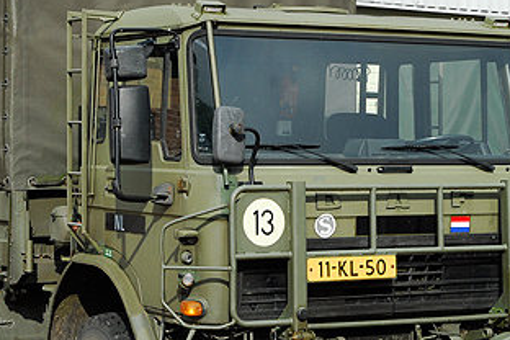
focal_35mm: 101
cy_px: 227
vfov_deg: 13.5
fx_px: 1430
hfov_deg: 20.2
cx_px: 208
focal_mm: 35
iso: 200
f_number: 8
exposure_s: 1/320
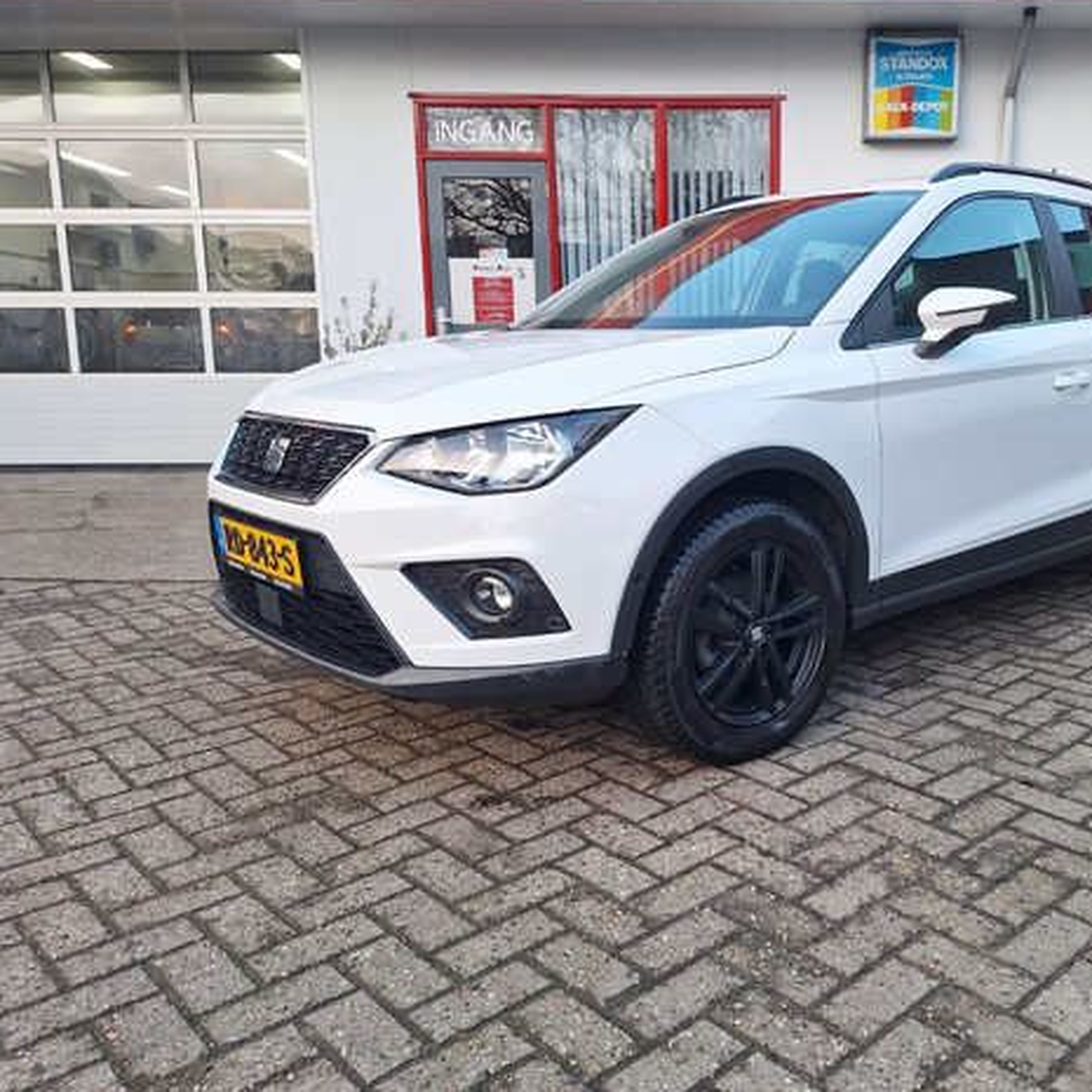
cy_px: 535
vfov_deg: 57.3
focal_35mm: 28
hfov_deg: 56.0
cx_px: 733
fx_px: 999
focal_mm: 5.54
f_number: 1.8
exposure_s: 1/104
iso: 40
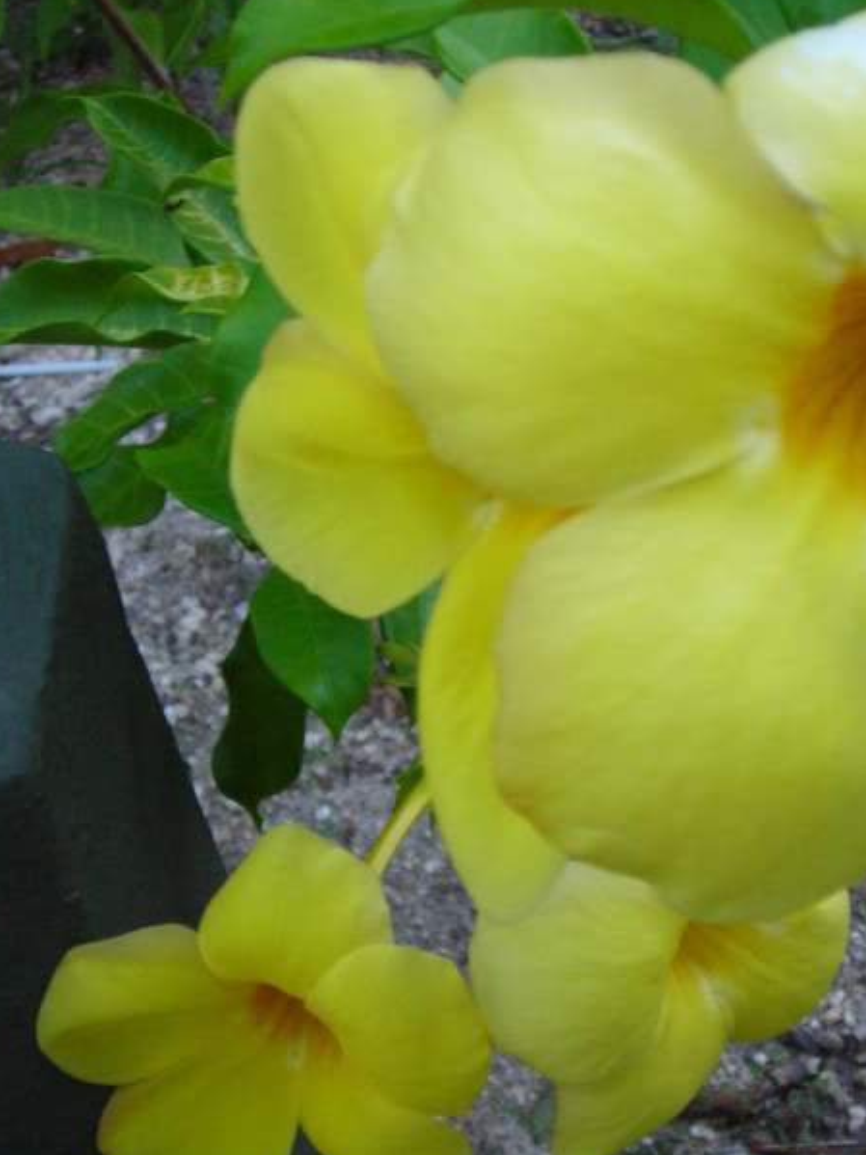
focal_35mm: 65
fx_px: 2169
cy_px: 592
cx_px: 658
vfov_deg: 29.8
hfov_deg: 22.4
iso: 200
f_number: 3.2
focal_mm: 6.3
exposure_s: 1/46.2
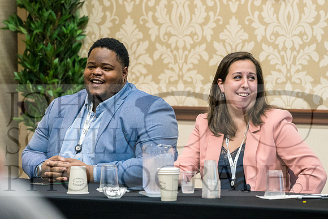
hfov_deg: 7.6
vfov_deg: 5.1
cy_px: 110
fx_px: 2470
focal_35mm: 271
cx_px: 164
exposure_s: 1/125
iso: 3200
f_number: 3.5
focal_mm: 181
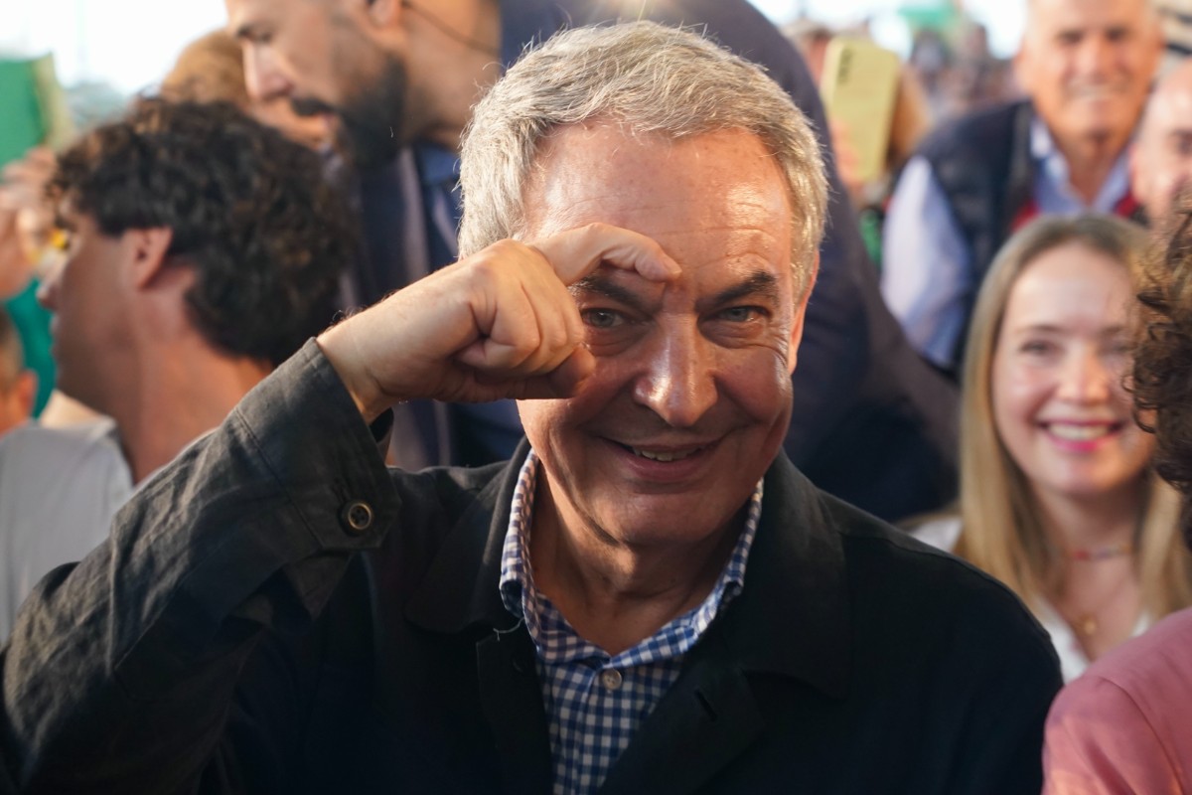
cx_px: 596
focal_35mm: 74
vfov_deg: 18.4
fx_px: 2450
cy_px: 398
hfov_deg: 27.3
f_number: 5
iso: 2000
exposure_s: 1/320
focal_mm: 74
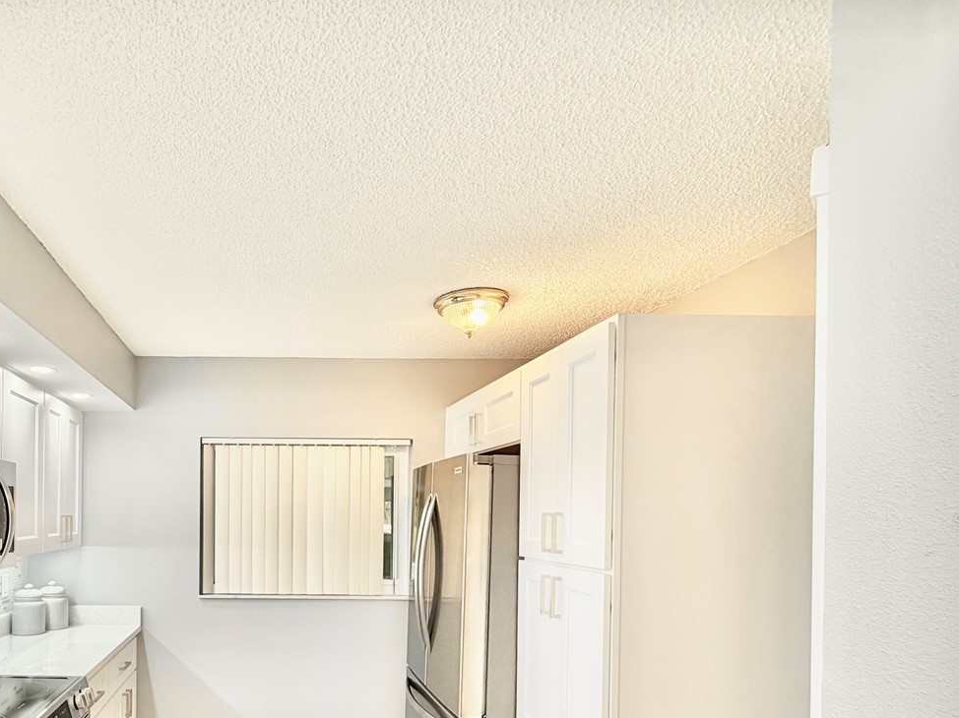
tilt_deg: -1.0
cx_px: 259
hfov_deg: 69.8
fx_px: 637
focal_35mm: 23
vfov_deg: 56.5
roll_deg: +0.3
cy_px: 521
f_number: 2.2
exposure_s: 1/120
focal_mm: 2.22
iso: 80
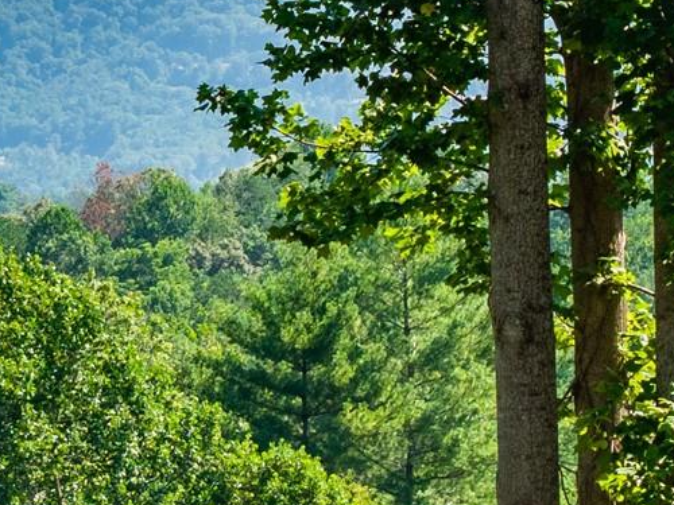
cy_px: 176
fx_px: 5588
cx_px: -191
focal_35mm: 287
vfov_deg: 5.2
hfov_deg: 6.8
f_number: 2.8
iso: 160
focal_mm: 19.35
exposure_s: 1/1000
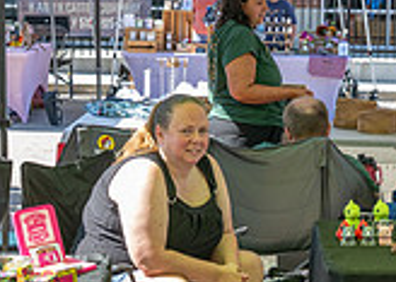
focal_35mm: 107
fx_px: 1203
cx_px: 341
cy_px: 200
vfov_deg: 13.4
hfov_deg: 18.4
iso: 200
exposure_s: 1/200
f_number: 5
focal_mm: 24
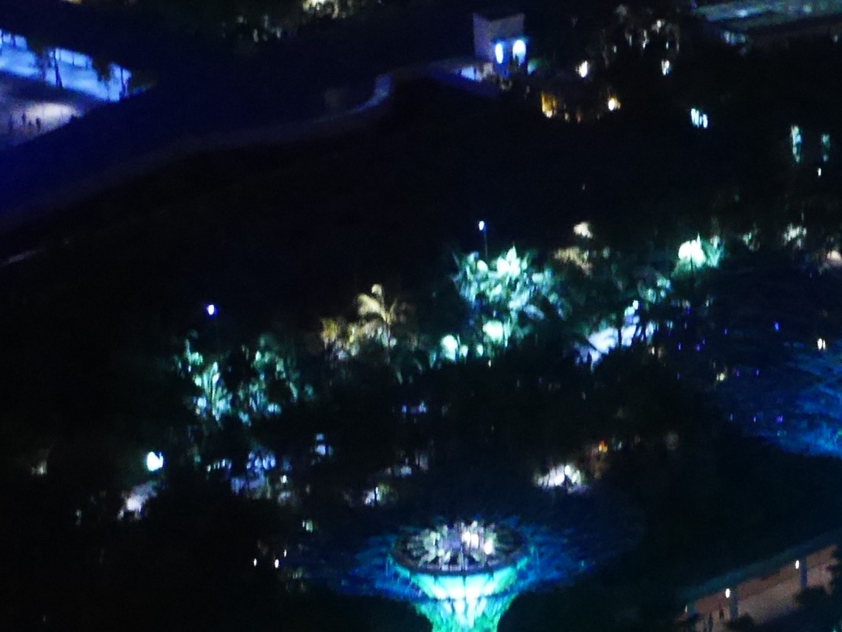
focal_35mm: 287
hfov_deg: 6.7
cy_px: 769
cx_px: 1485
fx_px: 6984
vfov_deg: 5.2
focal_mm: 34
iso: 3200
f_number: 5.4
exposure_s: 1/5
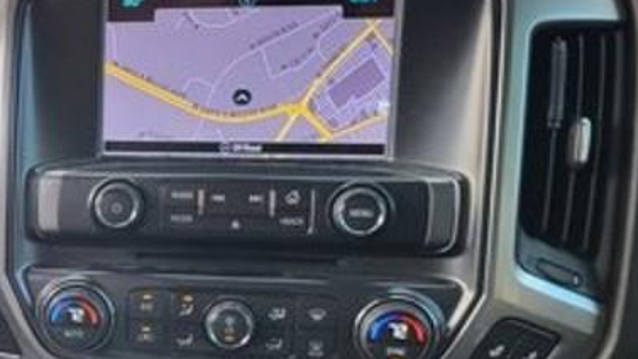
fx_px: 1303
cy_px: 320
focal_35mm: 77
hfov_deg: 24.6
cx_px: -154
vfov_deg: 15.5
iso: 80
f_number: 1.8
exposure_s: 1/120
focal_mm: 5.4
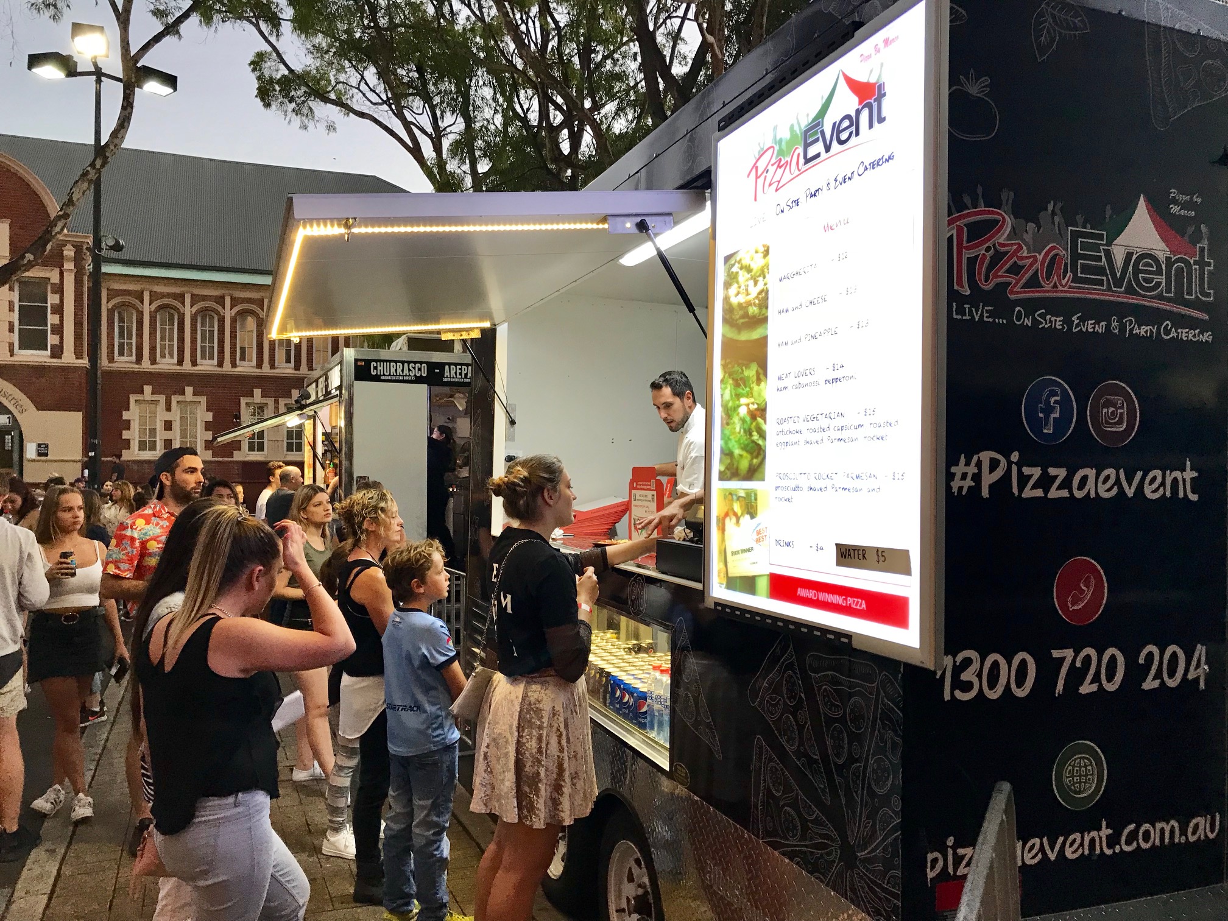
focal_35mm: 28
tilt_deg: +1.4
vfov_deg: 49.7
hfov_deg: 63.4
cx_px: 614
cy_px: 460
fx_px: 993
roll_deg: -0.9
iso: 40
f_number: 1.8
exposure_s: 1/33
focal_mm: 3.99
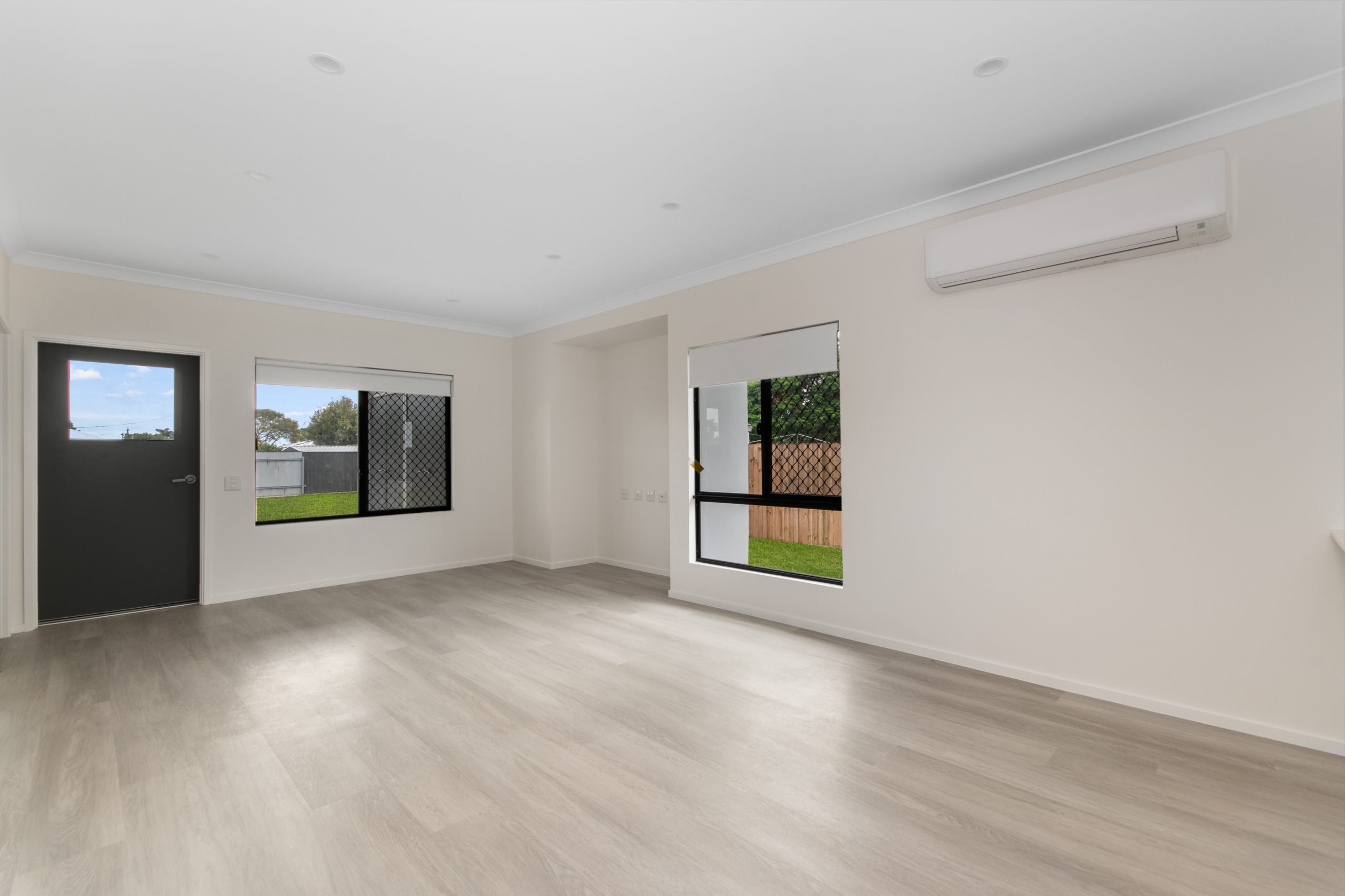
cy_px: 448
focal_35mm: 15
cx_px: 672
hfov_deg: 100.4
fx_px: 560
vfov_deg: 77.3
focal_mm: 10
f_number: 8
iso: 400
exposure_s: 1/20
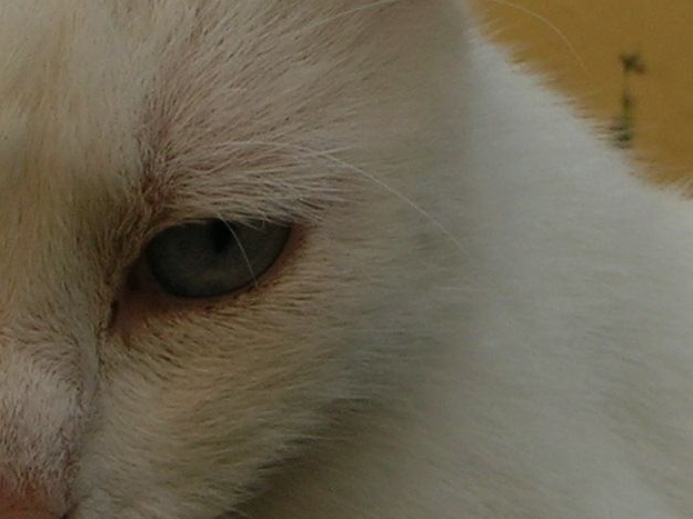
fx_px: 3081
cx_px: 399
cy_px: -28
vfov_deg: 9.5
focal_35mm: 154
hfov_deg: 12.8
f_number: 5.2
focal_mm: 7
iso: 50
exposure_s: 1/174
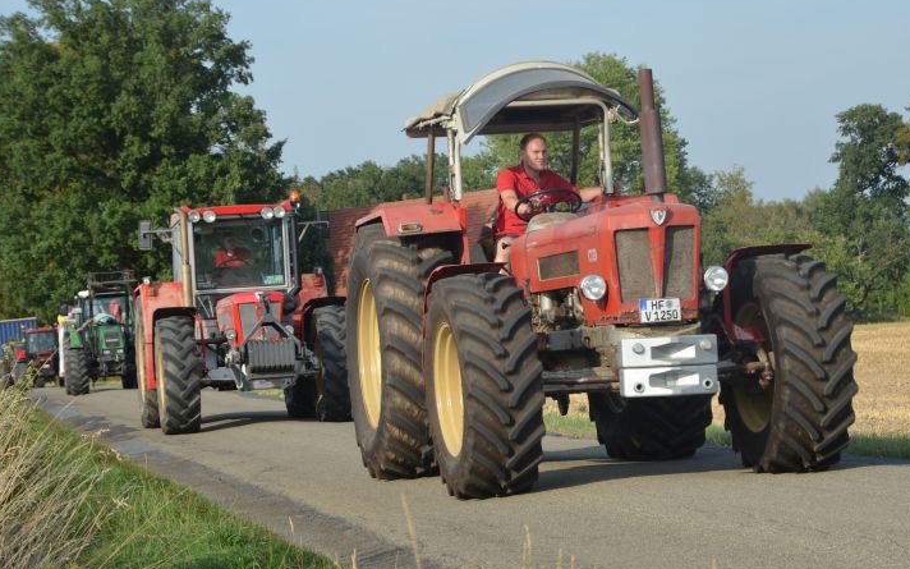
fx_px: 2381
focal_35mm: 96
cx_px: 498
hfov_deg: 21.6
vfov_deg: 13.6
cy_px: 300
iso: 110
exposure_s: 1/250
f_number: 8
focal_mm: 56
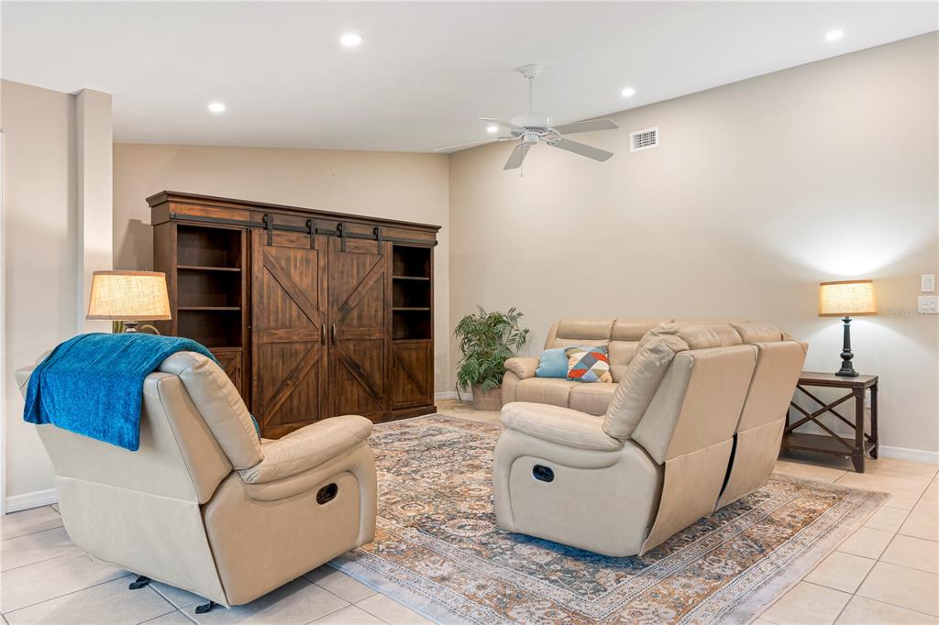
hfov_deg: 76.1
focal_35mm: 23
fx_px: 600
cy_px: 312
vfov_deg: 55.1
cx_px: 470
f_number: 8
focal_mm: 23
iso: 500
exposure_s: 1/1.67
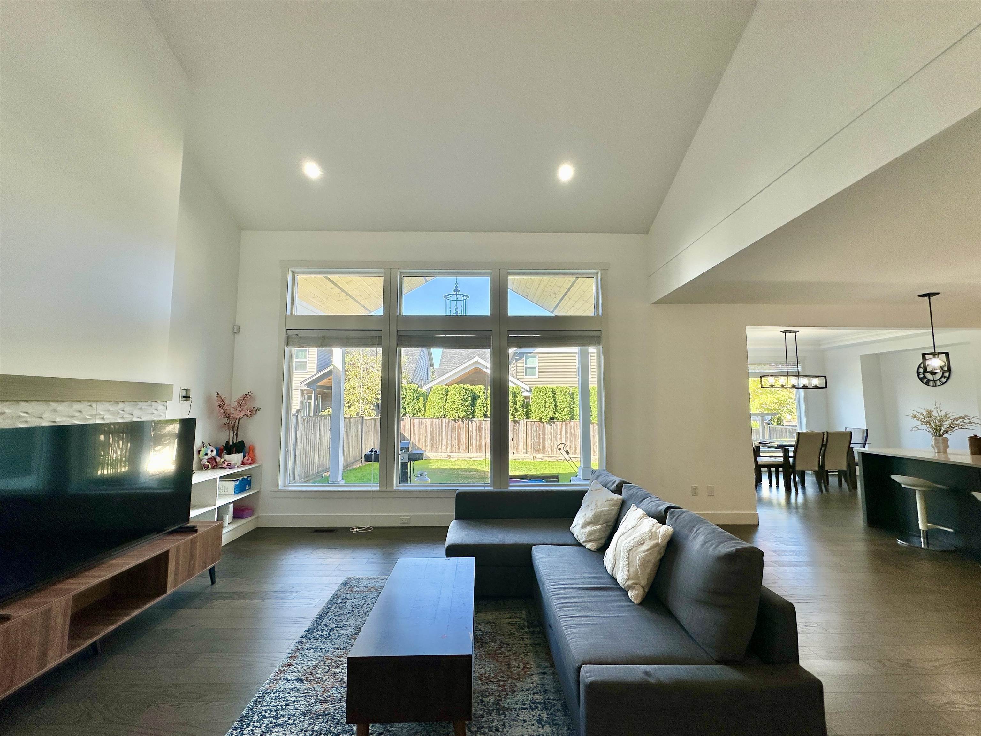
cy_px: 368
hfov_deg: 102.1
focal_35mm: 14
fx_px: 397
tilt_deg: +5.1
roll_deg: -0.8
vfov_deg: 85.7
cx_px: 490
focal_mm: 2.22
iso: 40
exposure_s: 1/157
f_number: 2.2
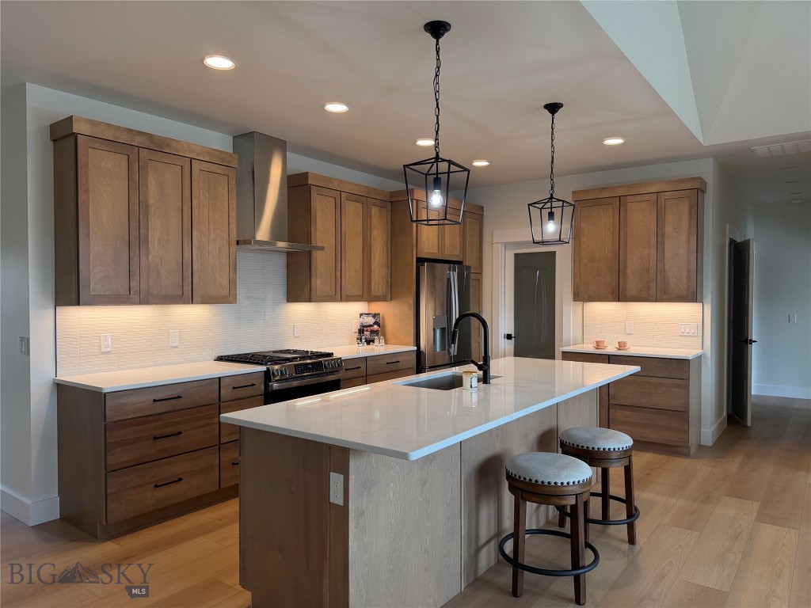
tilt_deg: -2.0
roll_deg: +0.5
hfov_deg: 71.6
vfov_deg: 56.8
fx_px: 562
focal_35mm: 24
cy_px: 304
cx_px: 406
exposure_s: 1/120
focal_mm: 6.76
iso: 160
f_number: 1.78
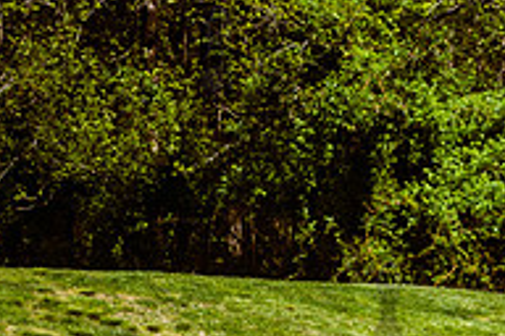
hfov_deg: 3.4
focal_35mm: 605
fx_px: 8486
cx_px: 726
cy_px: 427
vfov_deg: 2.3
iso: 100
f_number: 3.5
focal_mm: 200
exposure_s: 1/1000
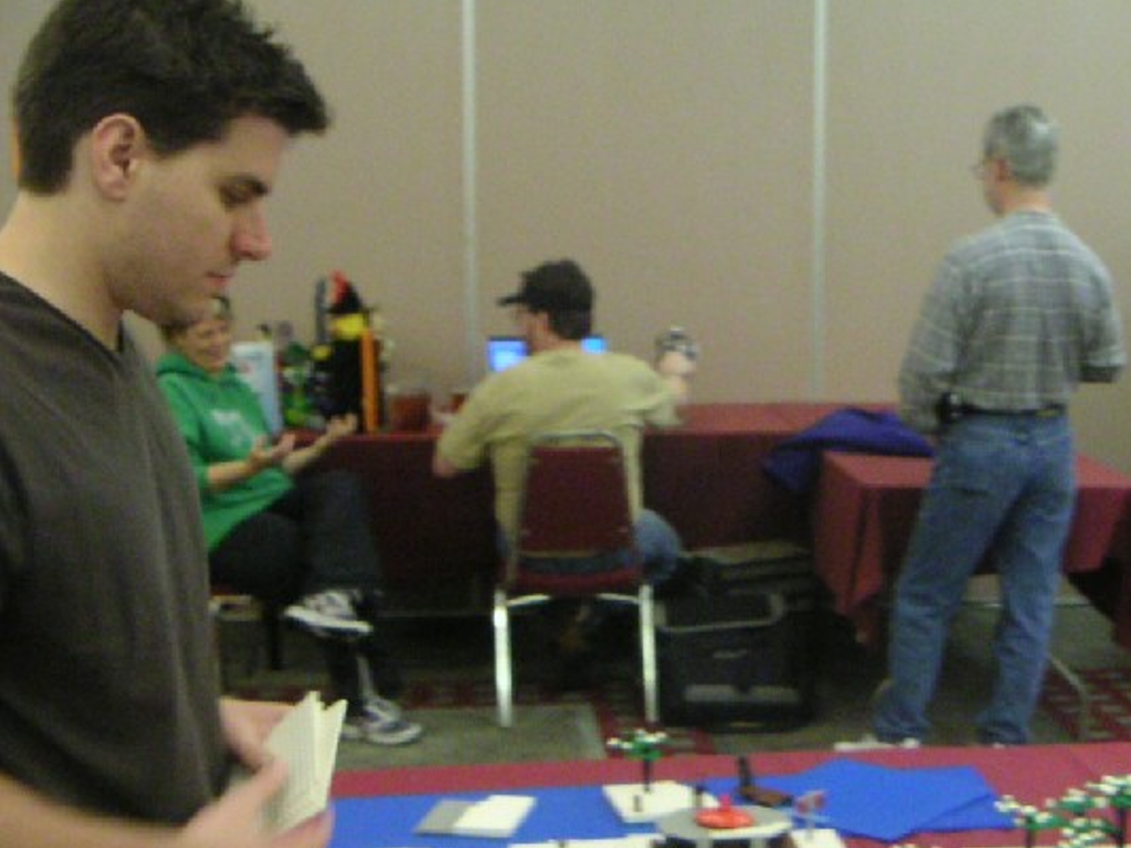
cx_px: 645
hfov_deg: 32.1
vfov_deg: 24.3
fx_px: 1961
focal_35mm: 60
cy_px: 583
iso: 400
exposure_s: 1/15
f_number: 2.9
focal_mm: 5.3
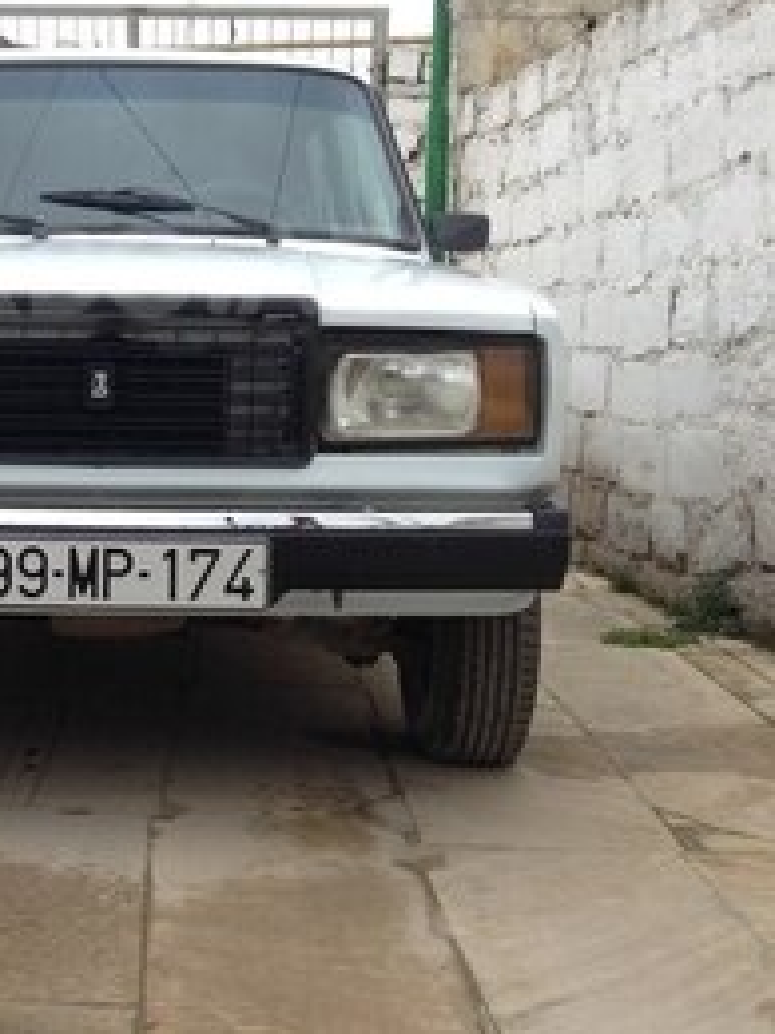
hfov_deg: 22.8
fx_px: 1881
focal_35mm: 63
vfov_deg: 30.3
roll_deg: -0.7
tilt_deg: +1.9
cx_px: 91
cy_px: 270
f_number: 2.4
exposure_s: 1/475
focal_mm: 4.12
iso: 50
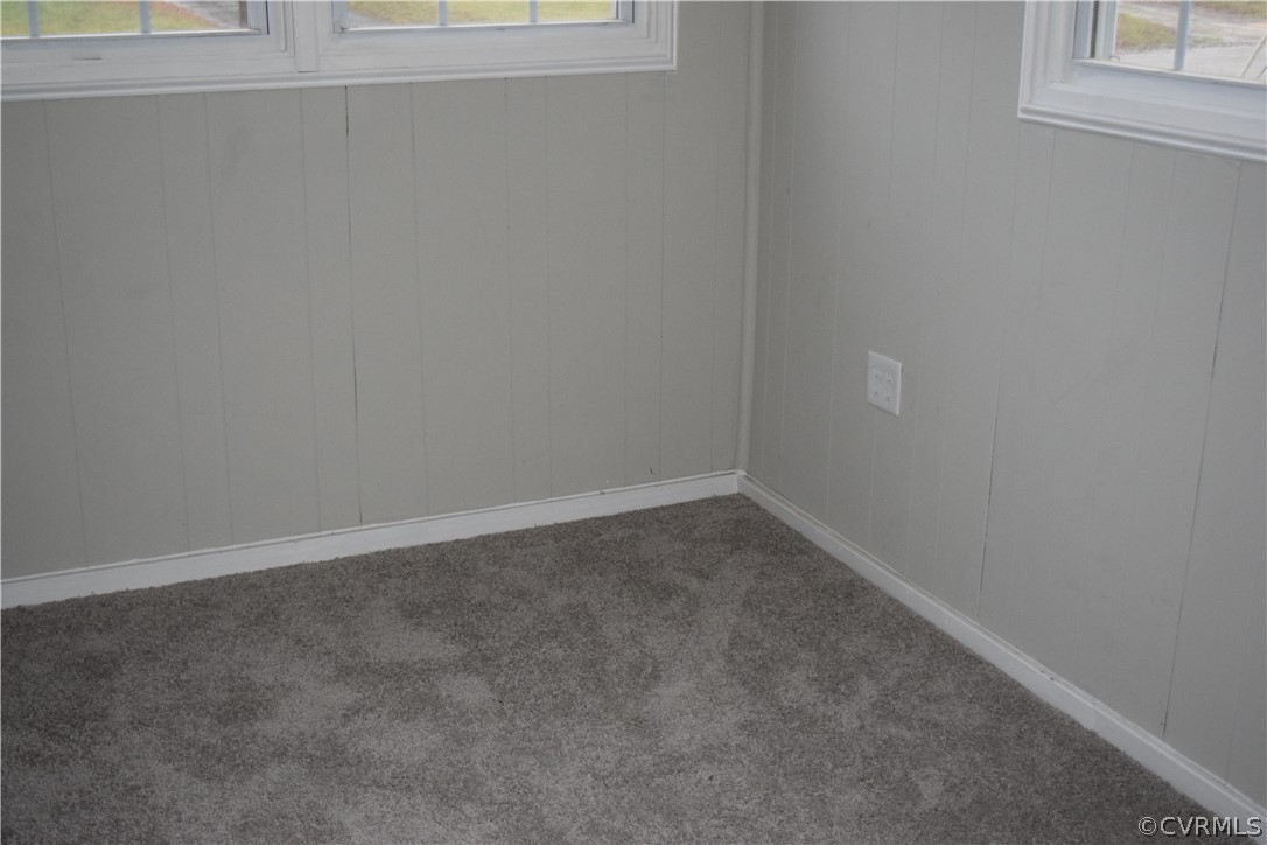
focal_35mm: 44
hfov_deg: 45.0
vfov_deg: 30.8
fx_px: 1531
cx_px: 634
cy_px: 422
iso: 1800
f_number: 4.2
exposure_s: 1/60
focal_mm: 29
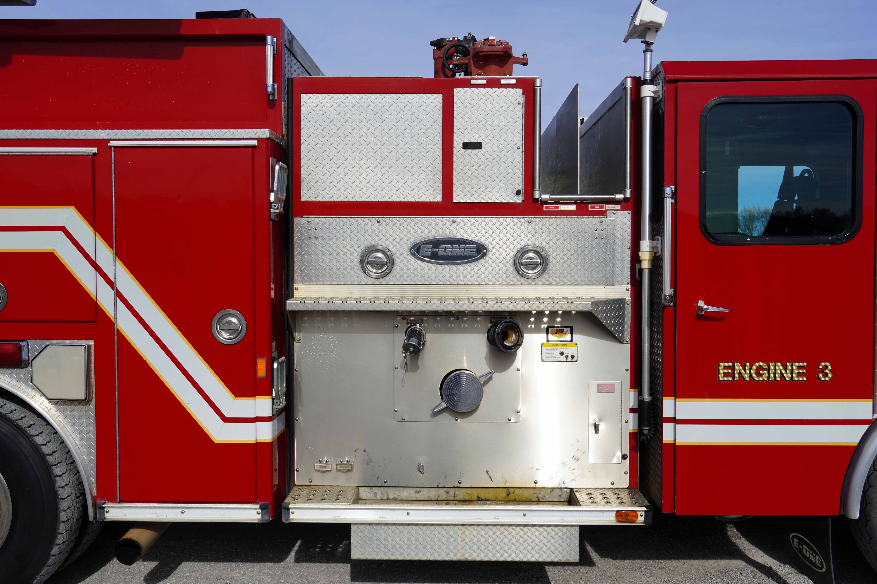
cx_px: 438
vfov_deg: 40.0
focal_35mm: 33
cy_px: 292
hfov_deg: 57.2
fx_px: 804
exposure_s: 1/320
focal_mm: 22
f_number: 10
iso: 100
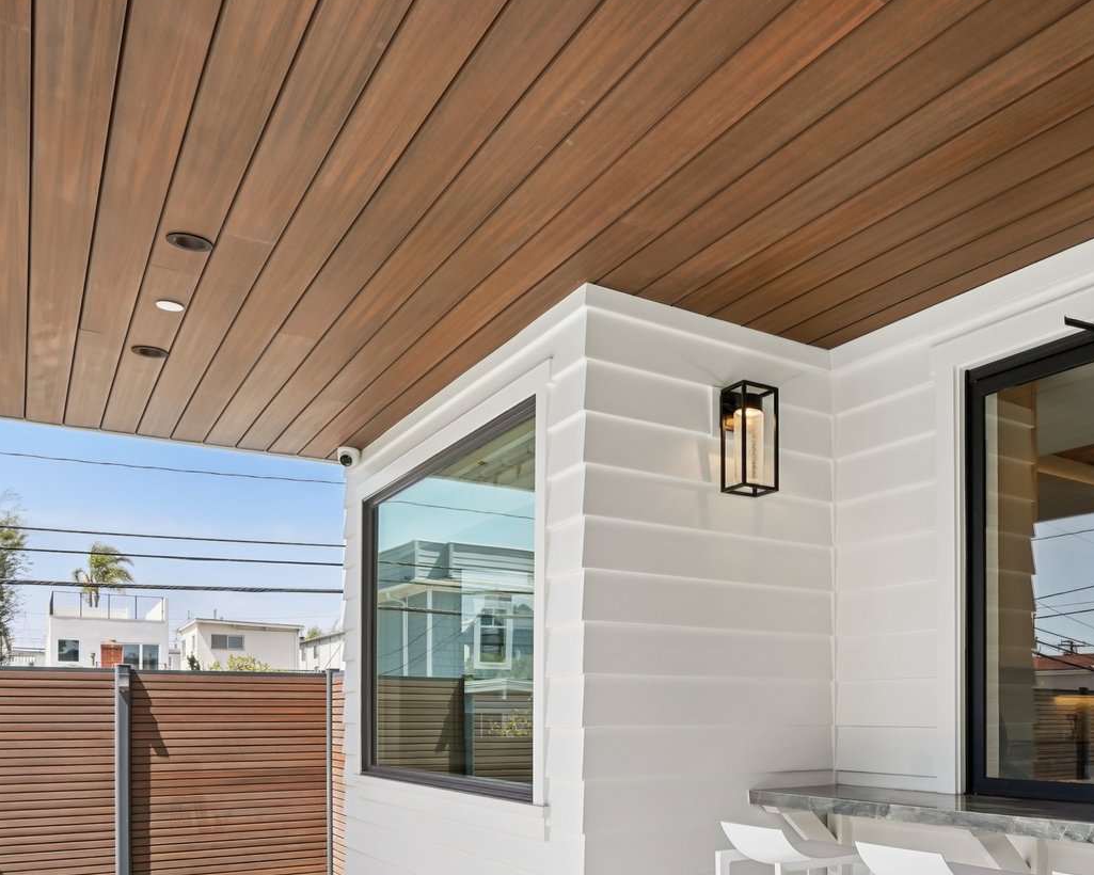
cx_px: 869
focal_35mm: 30
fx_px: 971
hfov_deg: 54.9
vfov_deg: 45.7
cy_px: 715
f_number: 8
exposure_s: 1/320
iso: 400
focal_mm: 16
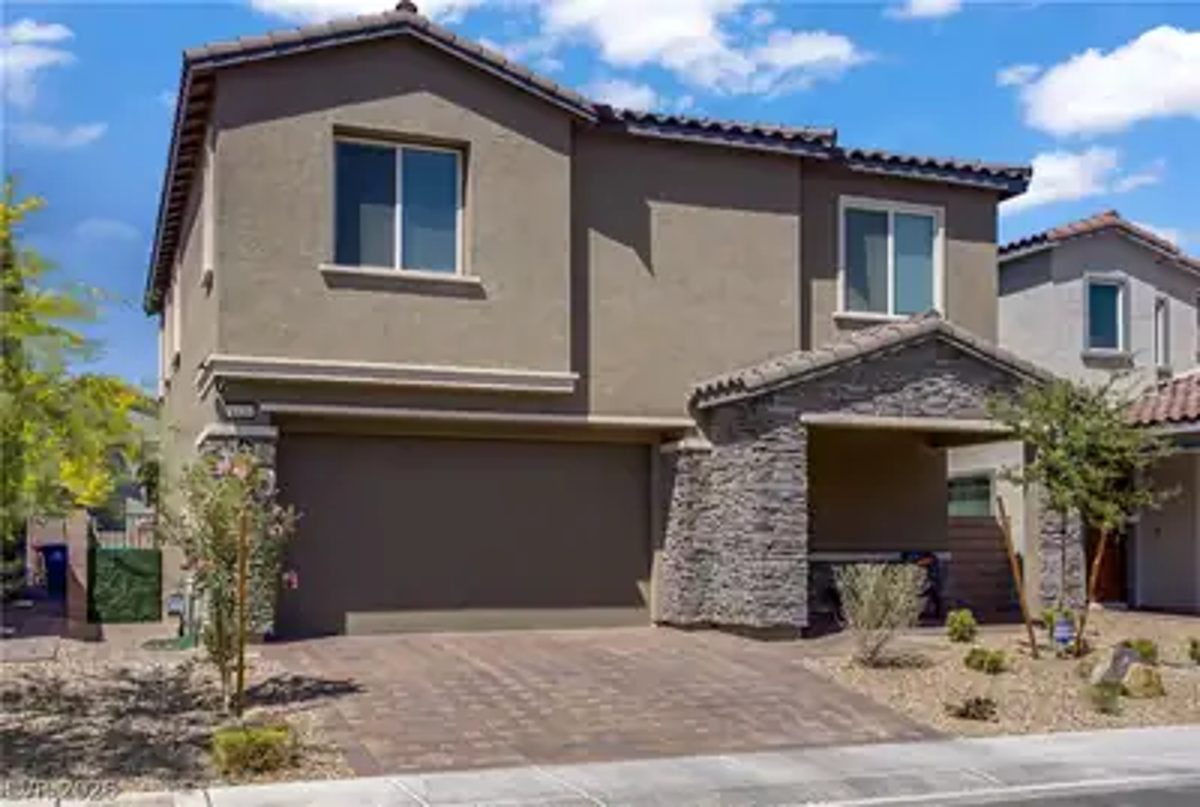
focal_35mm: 36
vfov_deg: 37.1
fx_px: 1203
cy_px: 404
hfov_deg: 53.0
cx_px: 600
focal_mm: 24
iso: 100
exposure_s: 1/400
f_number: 7.1
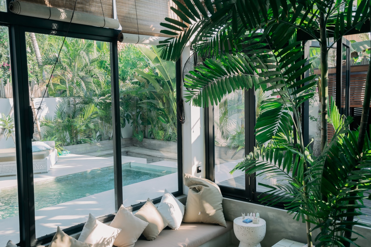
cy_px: 124
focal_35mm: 36
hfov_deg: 53.2
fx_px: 370
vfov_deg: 37.0
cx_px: 186
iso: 320
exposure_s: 1/200
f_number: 4
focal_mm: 35
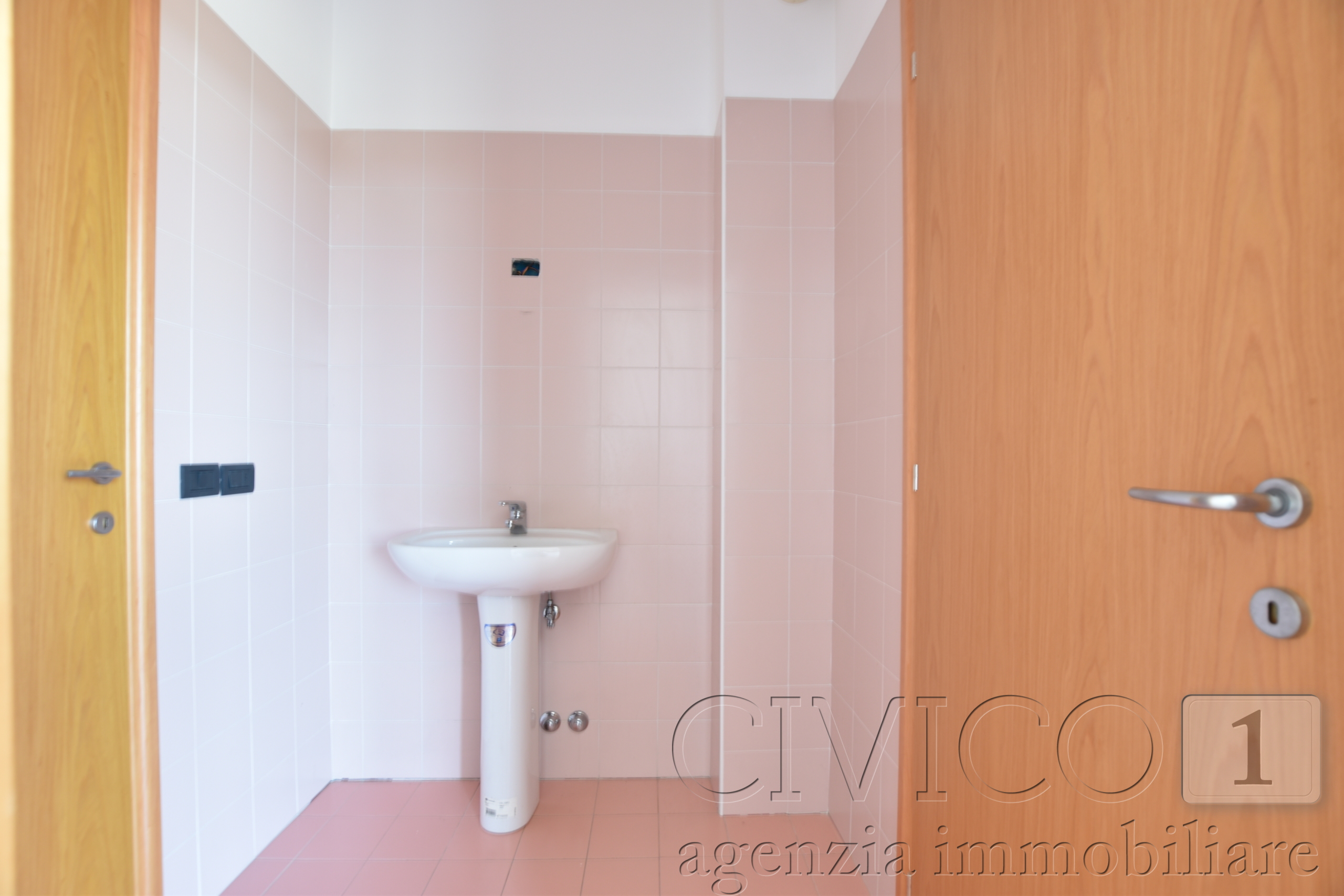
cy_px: 448
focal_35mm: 15
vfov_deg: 77.3
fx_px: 560
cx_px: 672
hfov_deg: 100.4
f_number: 5
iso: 100
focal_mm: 10
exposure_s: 1/2.5
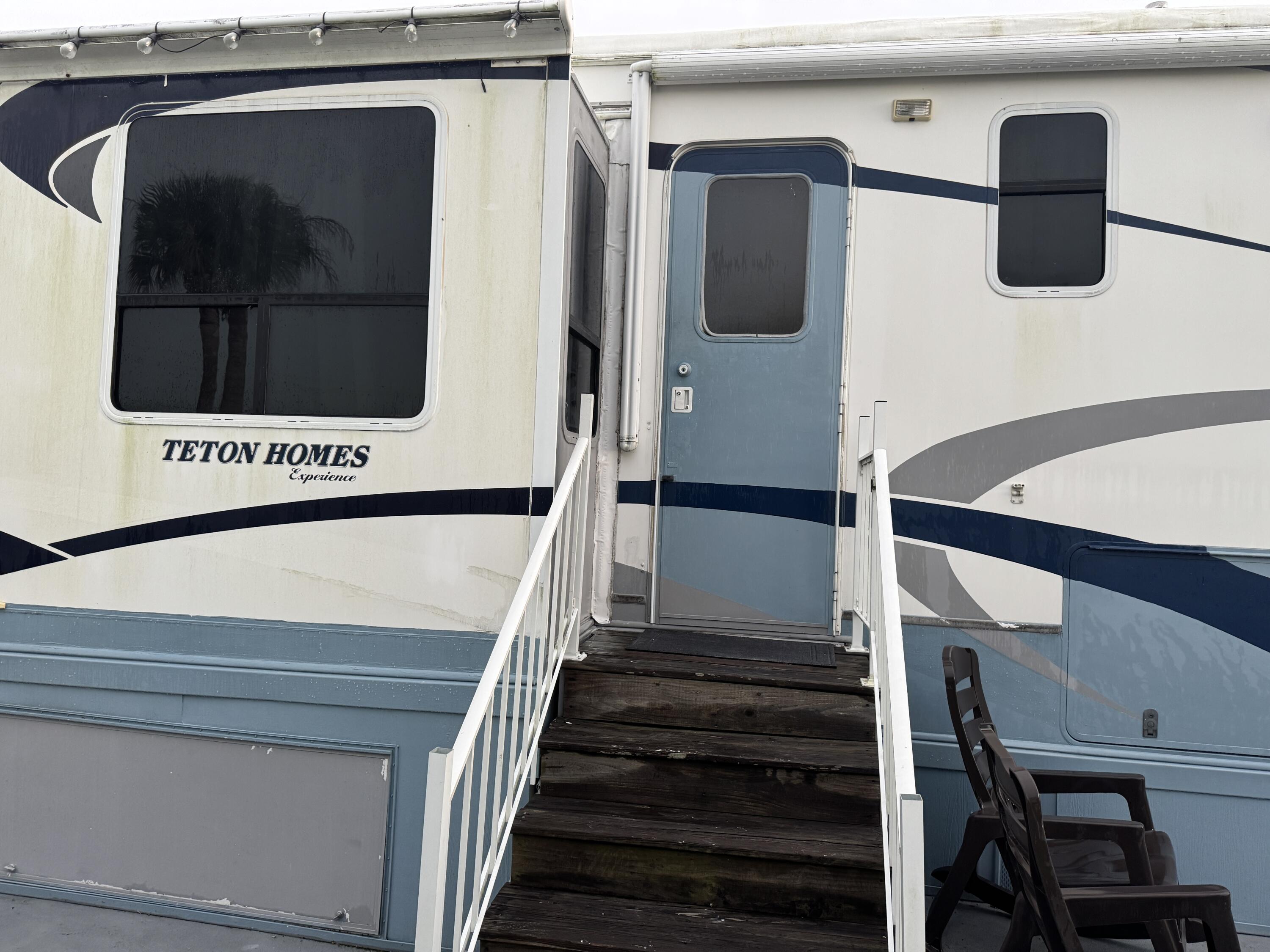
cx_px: 635
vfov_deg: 56.8
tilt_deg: +2.0
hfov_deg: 71.6
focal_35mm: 24
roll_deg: -2.7
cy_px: 476
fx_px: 881
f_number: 1.78
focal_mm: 6.76
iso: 160
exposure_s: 1/121
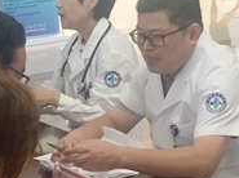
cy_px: 118
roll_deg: +3.2
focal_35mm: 110
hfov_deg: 17.9
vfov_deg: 13.4
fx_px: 758
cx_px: 114
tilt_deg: -14.8
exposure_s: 1/33
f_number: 2.2
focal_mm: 4.15
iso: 125
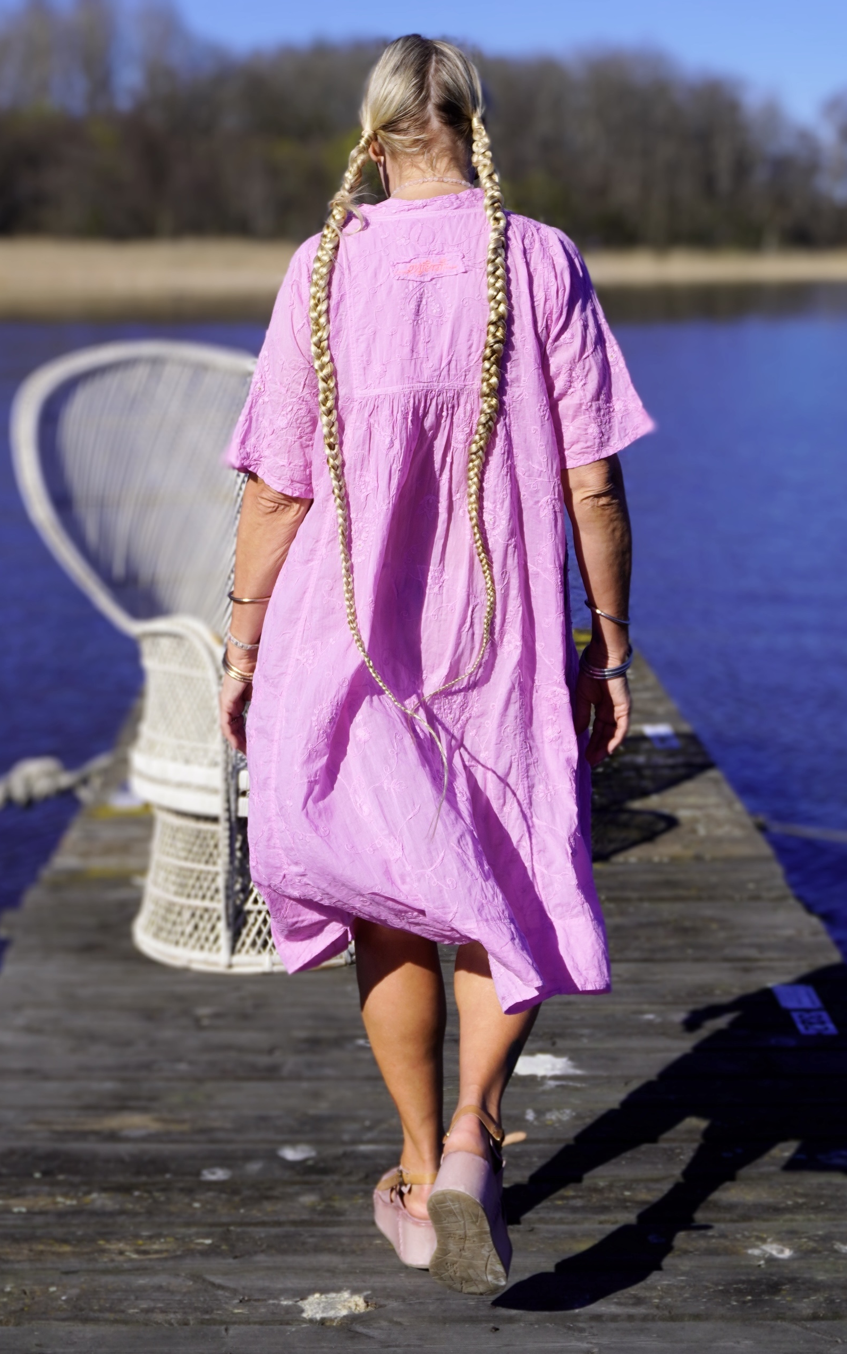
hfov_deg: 28.9
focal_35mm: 45
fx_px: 1644
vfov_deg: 44.8
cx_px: 396
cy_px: 679
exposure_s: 1/1250
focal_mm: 29
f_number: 5.6
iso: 100
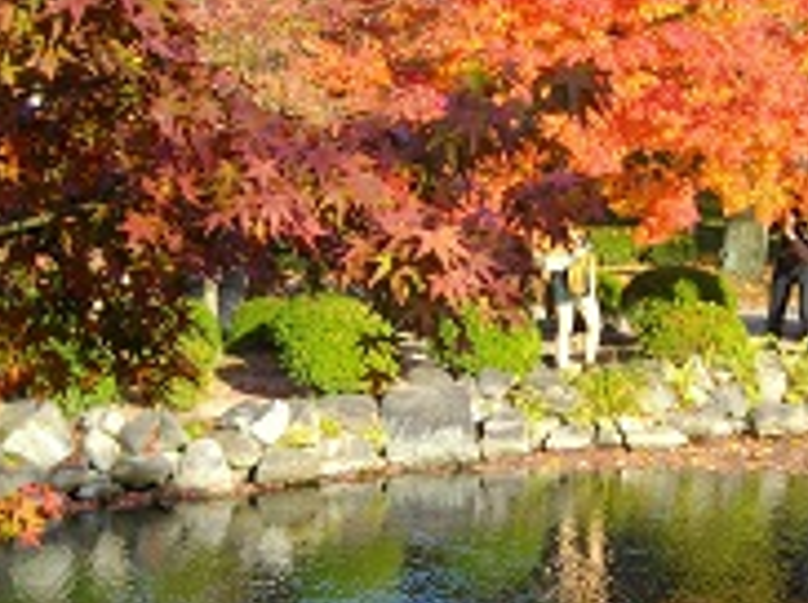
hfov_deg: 18.3
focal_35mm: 107
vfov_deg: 13.8
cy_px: 386
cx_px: 544
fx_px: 2494
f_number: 3.6
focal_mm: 8.8
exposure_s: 1/200
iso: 100
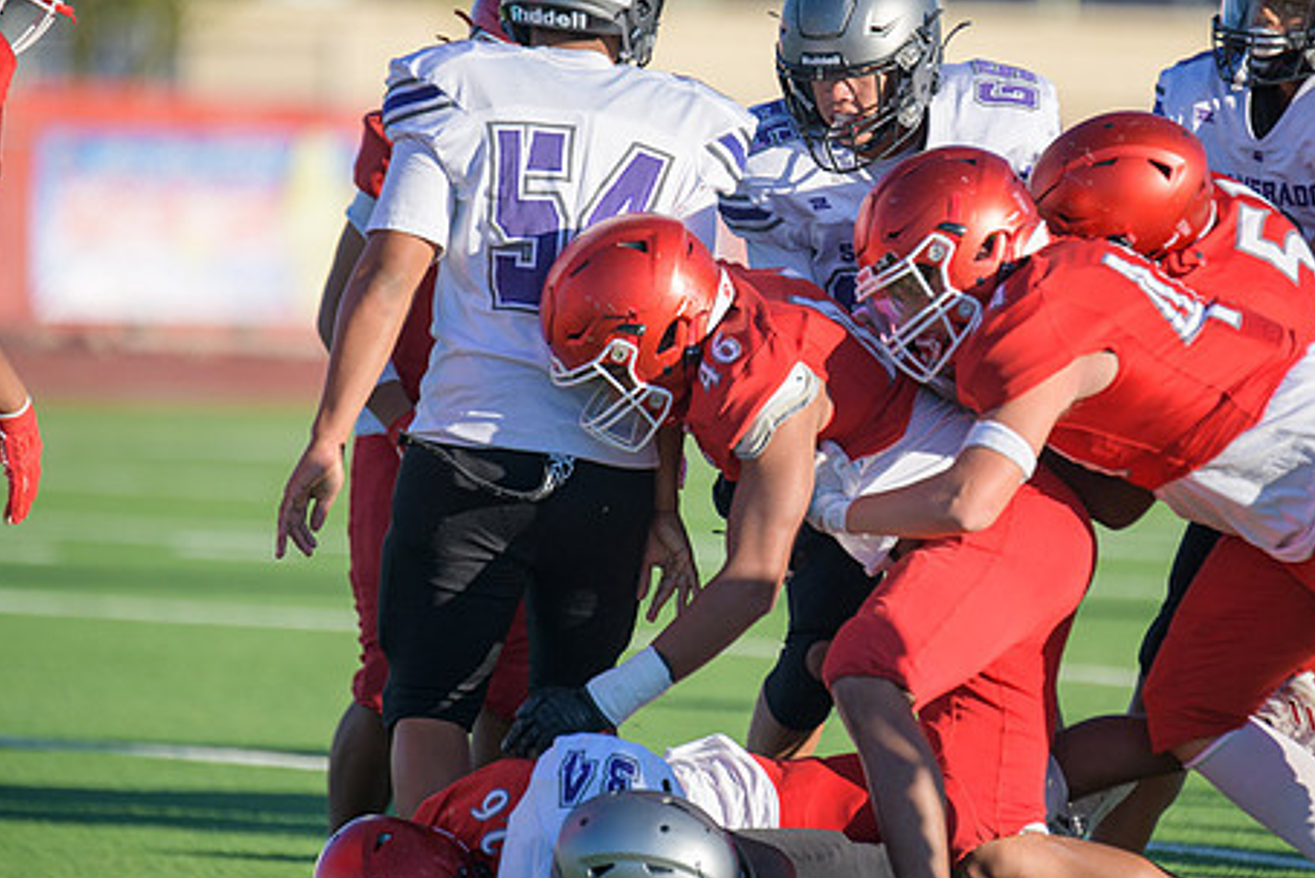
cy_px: 413
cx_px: 799
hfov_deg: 5.4
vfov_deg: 3.6
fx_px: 13994
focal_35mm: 383
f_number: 2.8
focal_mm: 300
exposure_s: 1/6400
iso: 400
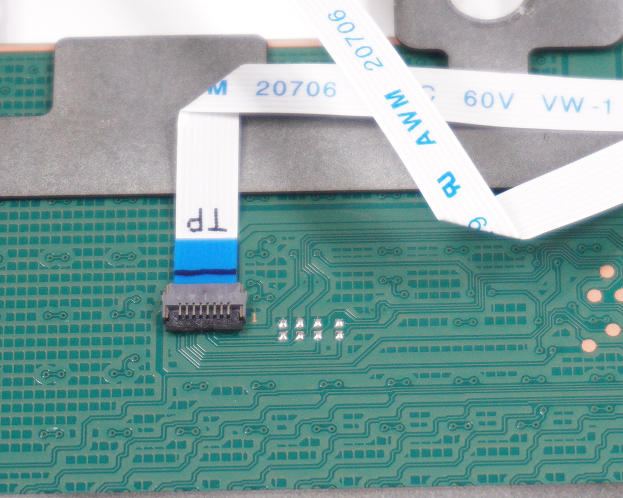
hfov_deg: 9.3
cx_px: 494
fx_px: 3836
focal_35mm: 208
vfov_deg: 7.4
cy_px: 280
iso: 1000
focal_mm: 50
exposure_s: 1/250
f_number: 5.6
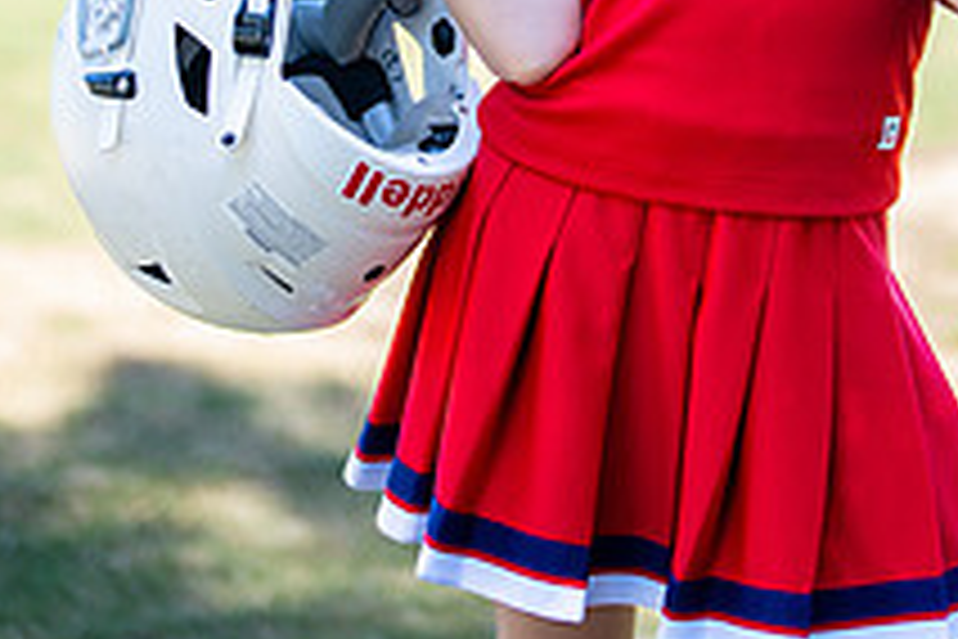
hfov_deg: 13.5
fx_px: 4018
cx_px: 787
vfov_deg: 8.9
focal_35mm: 151
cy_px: -275
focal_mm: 50
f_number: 1.2
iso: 100
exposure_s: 1/1250
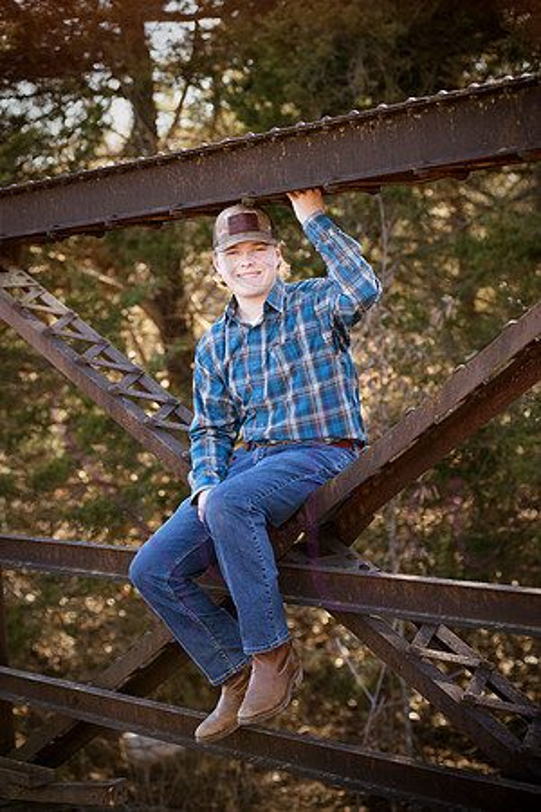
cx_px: 270
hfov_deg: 13.7
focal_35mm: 100
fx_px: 2254
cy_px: 406
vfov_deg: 20.4
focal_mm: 100
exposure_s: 1/640
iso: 800
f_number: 4.5
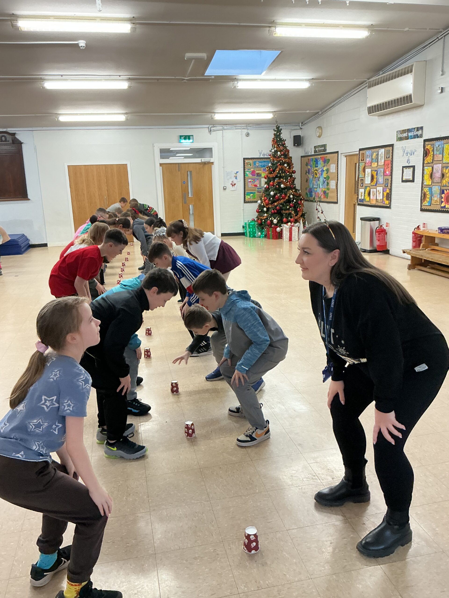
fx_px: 502
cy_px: 299
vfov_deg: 61.7
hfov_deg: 48.2
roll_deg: +2.6
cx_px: 224
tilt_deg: -14.3
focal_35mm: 29
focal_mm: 3
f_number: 1.8
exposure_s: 1/50
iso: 125
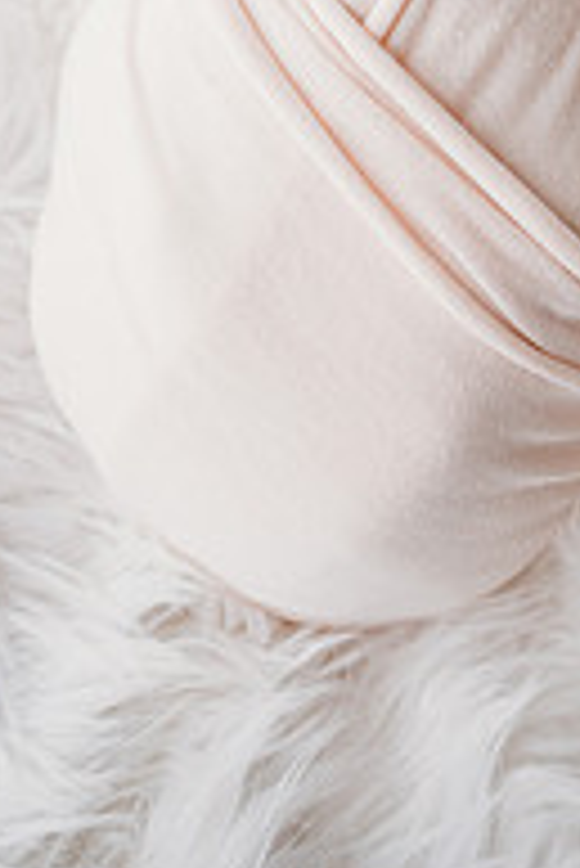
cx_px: 396
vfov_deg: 31.8
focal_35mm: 56
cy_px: -72
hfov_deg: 24.1
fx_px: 1351
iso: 80
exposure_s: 1/200
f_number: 2.5
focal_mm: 24
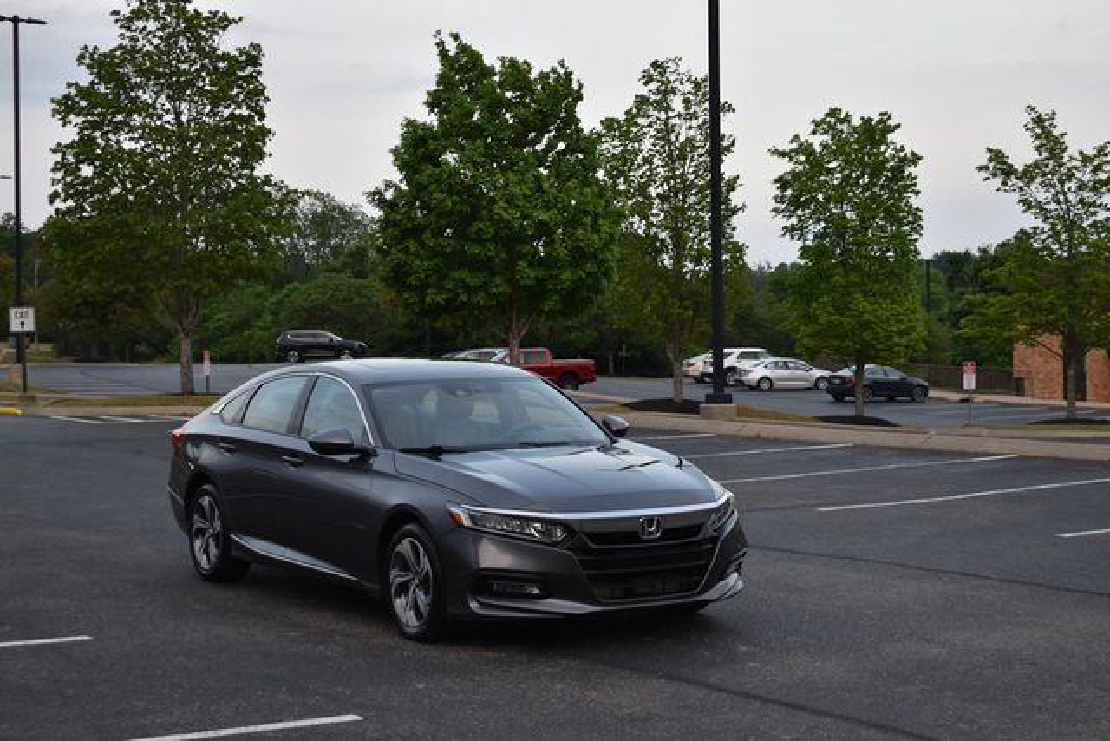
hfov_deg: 31.9
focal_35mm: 63
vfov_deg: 21.6
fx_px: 1943
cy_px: 370
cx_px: 555
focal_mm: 42
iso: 400
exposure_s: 1/250
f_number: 5
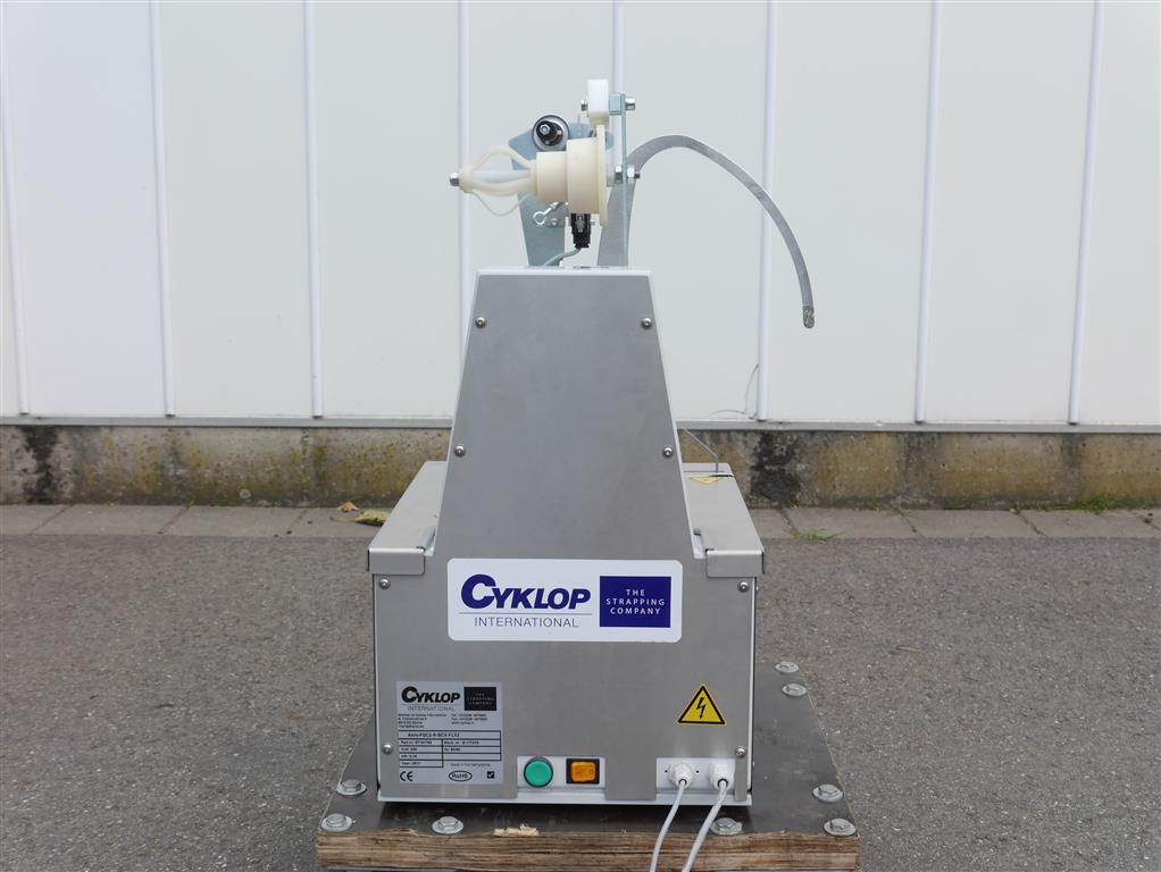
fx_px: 1477
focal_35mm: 44
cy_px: 436
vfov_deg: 32.9
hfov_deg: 42.9
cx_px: 580
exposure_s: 1/320
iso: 160
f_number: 7.1
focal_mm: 22
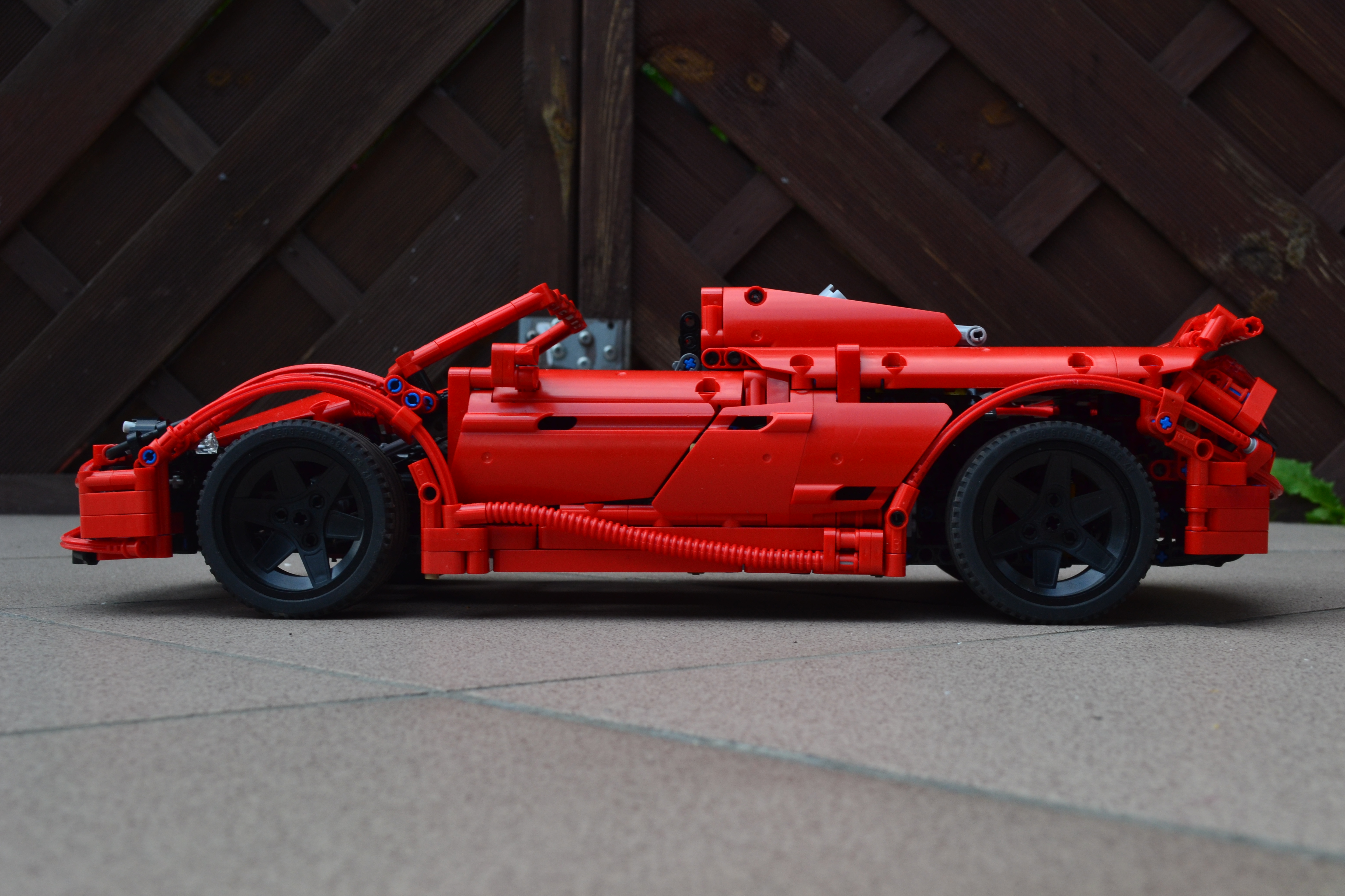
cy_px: 448
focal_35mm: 51
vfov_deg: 26.5
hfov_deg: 38.9
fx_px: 1905
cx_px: 672
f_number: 10
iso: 400
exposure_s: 1/200
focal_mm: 34
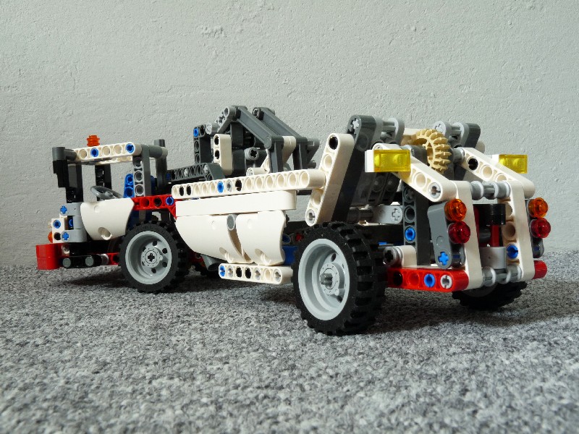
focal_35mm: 39
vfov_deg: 36.8
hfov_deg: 47.9
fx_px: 652
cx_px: 290
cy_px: 217
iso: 100
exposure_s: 1/1.3
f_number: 8
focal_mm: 6.9
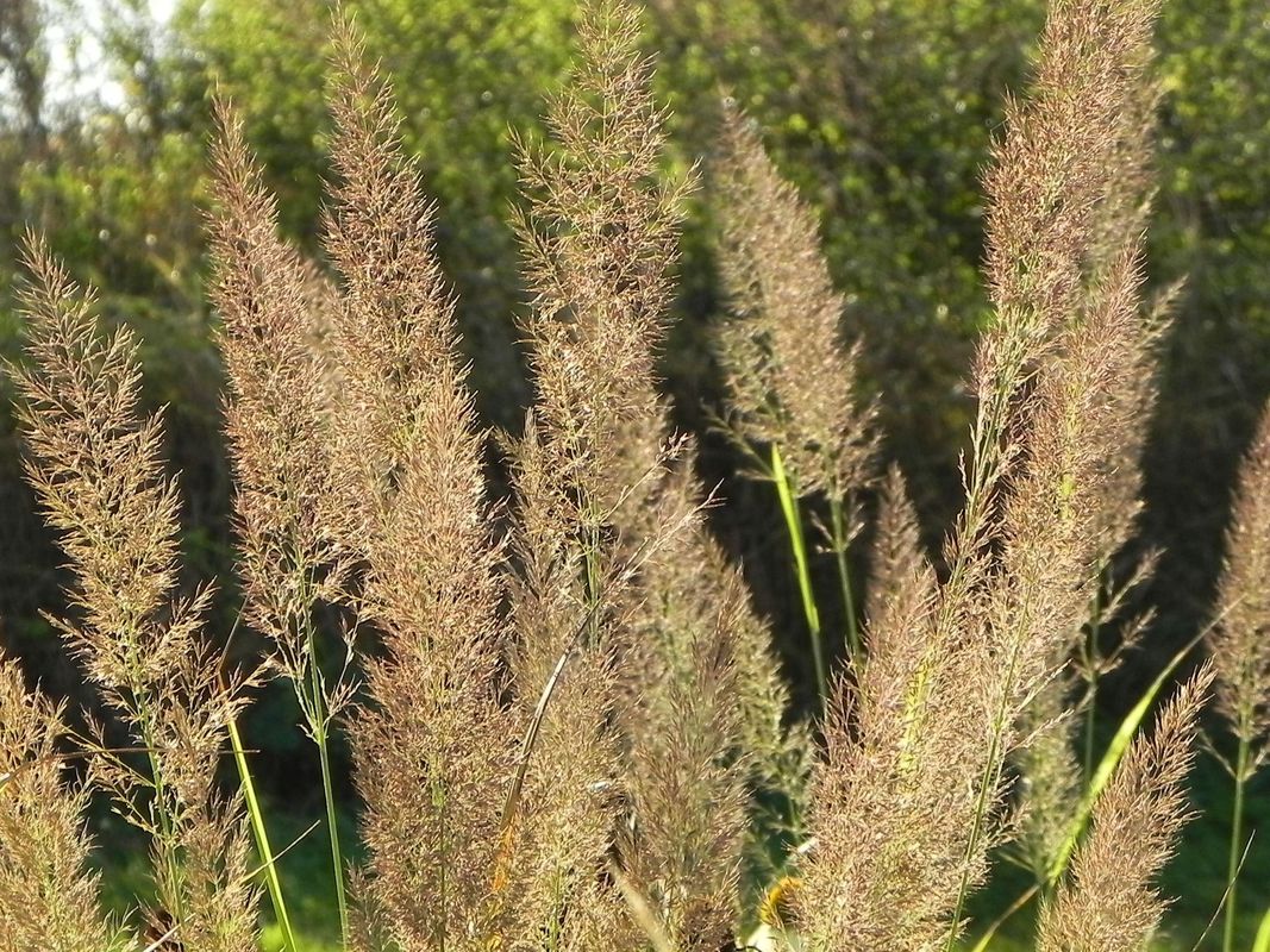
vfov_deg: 9.2
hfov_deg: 12.2
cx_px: 635
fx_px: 5943
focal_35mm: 162
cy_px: 476
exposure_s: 1/400
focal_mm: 28.8
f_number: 5
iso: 160
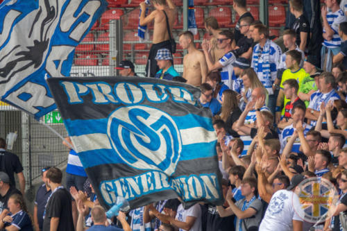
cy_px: 116
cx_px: 174
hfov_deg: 3.4
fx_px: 5781
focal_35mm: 600
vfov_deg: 2.3
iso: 640
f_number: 4
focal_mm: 220
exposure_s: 1/1000
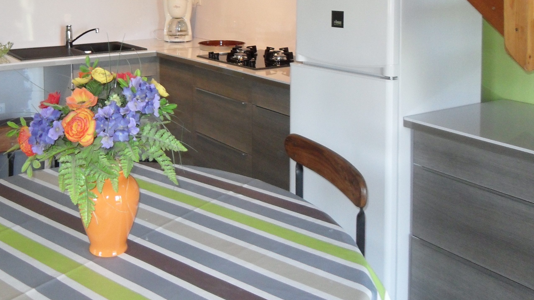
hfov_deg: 48.6
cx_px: 177
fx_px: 581
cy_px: -8
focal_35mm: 41
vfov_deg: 27.2
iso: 200
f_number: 2.8
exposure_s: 1/30
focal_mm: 4.3
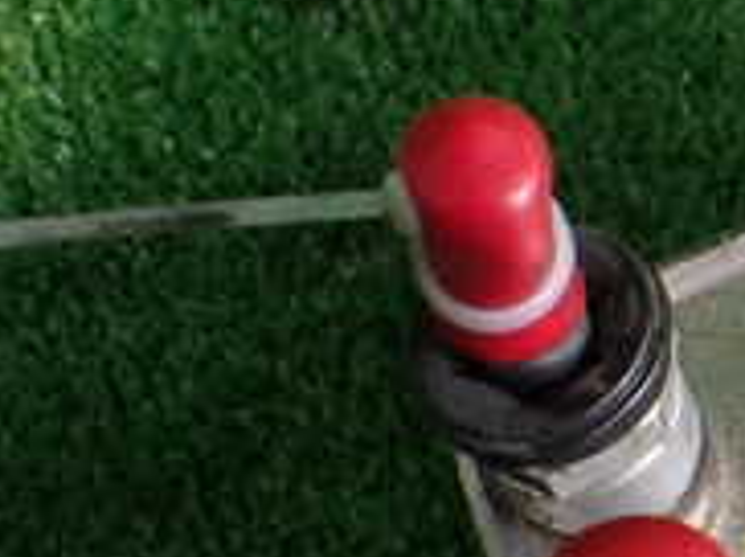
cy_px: 397
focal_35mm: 99
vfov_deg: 14.9
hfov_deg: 17.6
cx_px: 1158
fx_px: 2128
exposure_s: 1/125
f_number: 2.3
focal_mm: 5.4
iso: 250
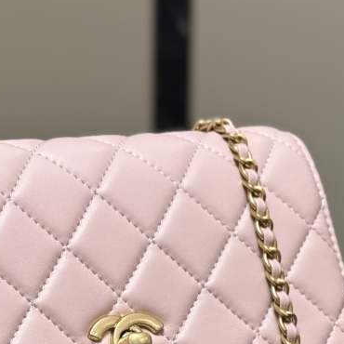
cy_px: 319
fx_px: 1855
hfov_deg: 10.6
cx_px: 156
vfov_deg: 10.5
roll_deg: -0.2
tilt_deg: -15.0
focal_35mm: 165
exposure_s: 1/121
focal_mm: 6.76
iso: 80
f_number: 1.78
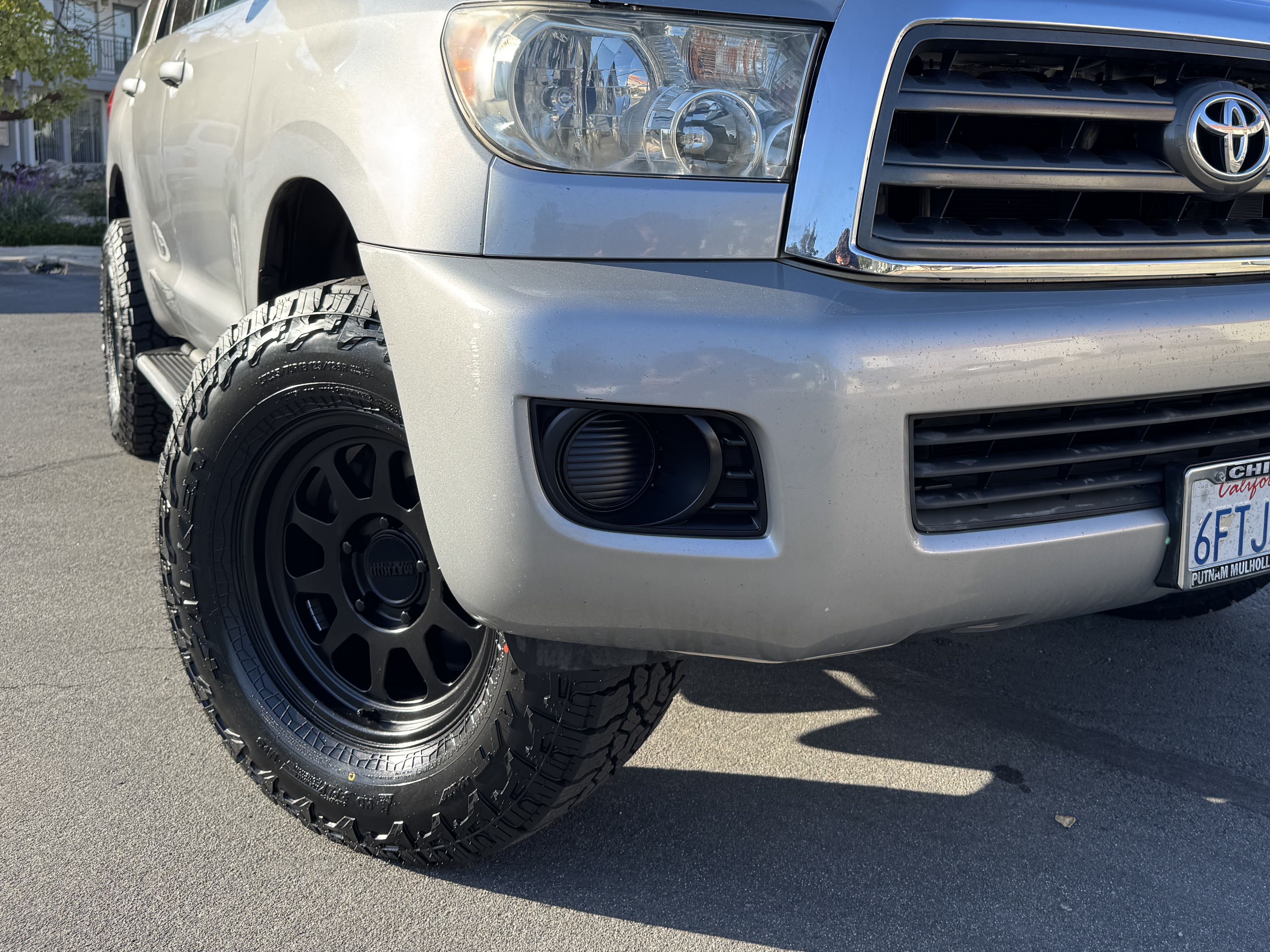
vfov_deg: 42.5
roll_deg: -2.1
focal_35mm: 33
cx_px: 789
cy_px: 338
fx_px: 1211
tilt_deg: -8.4
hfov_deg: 54.8
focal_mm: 6.76
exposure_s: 1/756
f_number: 1.78
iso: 80
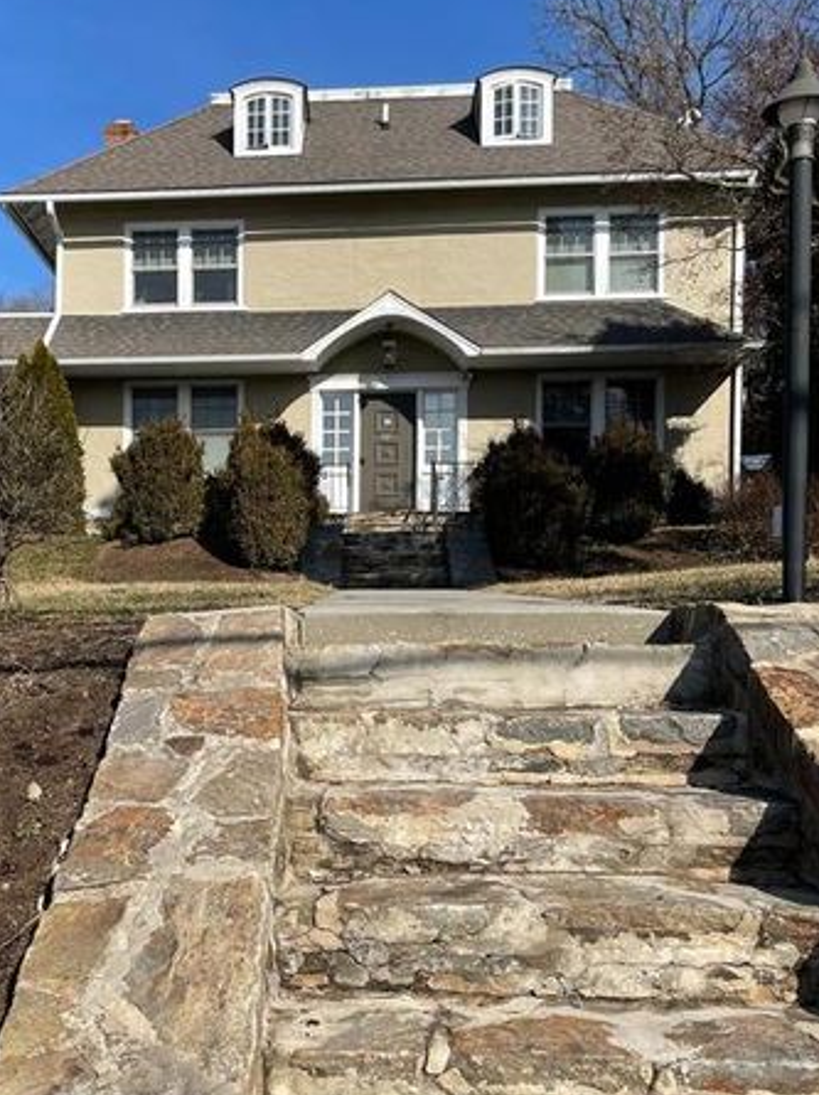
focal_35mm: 39
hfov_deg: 36.3
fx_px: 1232
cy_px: 663
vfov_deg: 47.6
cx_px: 256
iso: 32
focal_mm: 4.2
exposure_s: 1/4132
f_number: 1.6
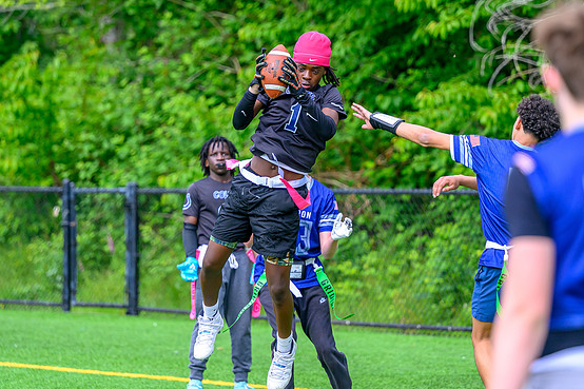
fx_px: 3584
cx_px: 286
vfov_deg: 6.2
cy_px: 117
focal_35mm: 221
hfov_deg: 9.3
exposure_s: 1/2000
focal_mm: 145
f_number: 2.8
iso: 360
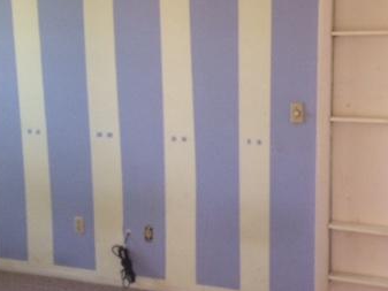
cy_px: 128
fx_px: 617
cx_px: 205
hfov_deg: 34.9
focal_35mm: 55
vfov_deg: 26.6
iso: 160
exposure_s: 1/30
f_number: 2.2
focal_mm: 4.15
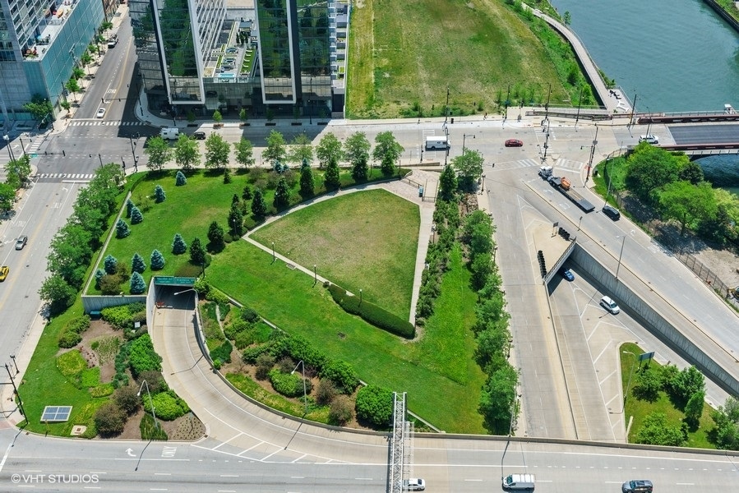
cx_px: 370
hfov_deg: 45.4
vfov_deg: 31.2
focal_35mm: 43
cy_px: 246
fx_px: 883
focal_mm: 29
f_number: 7.1
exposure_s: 1/1000
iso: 320
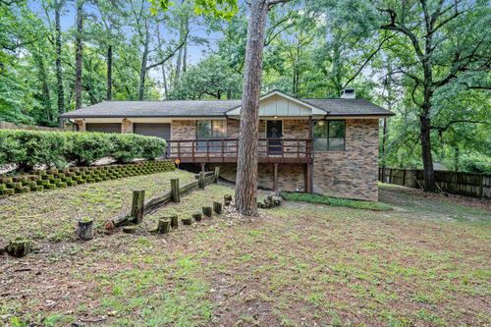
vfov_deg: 67.3
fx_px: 245
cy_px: 164
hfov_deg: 90.0
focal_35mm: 18
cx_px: 246
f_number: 8
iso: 800
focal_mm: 18
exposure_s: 1/100
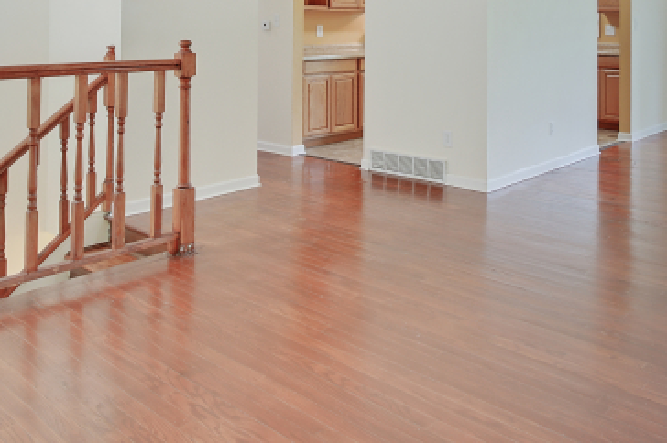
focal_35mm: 33
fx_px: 611
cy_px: 20
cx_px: 462
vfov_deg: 36.6
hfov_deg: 55.7
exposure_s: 1/2.5
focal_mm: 11
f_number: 9
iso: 100
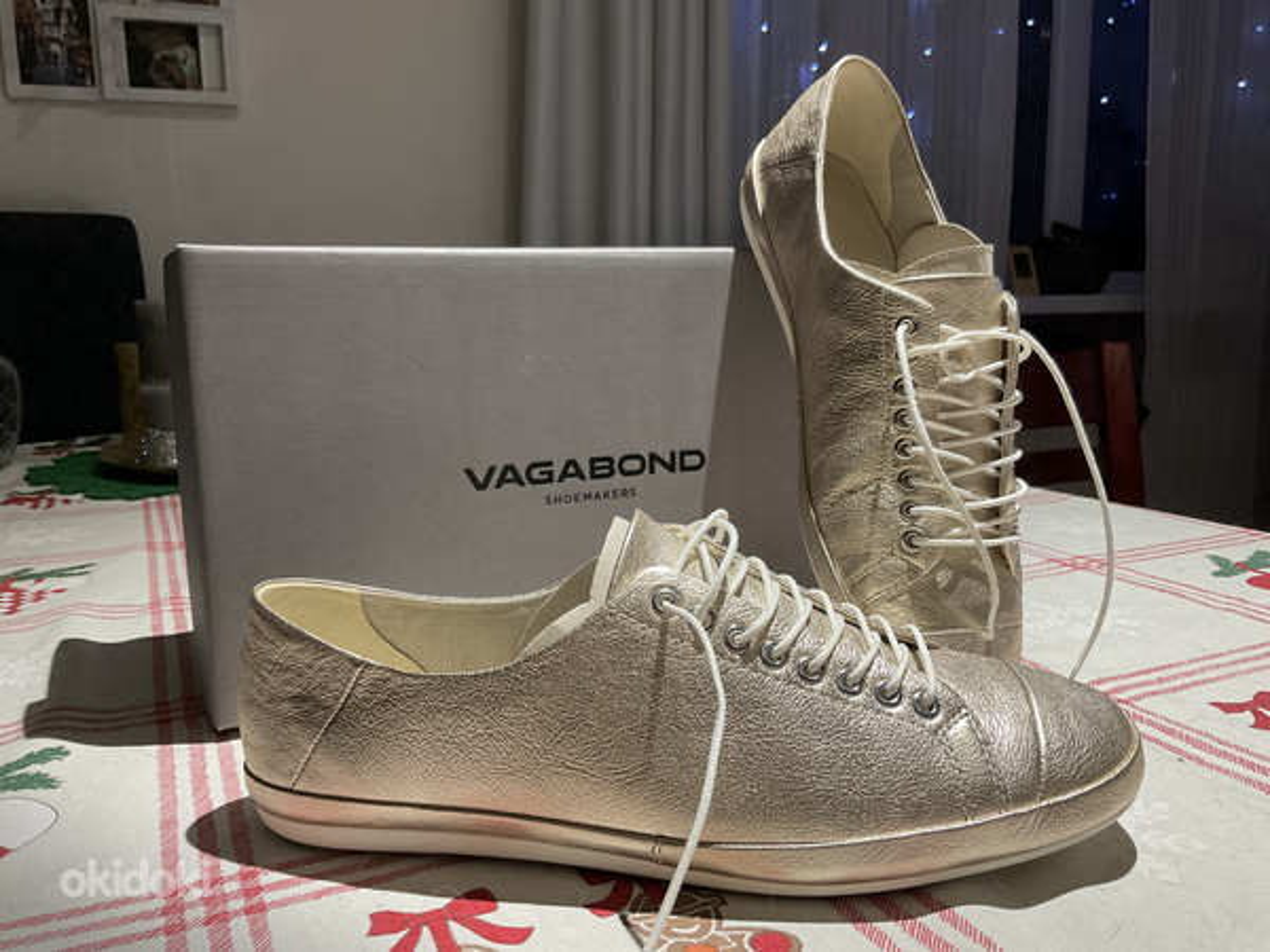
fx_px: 1064
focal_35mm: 29
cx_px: 635
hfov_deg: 61.7
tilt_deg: -10.8
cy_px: 476
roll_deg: +0.1
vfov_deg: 48.2
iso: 100
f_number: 1.8
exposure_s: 1/60
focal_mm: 3
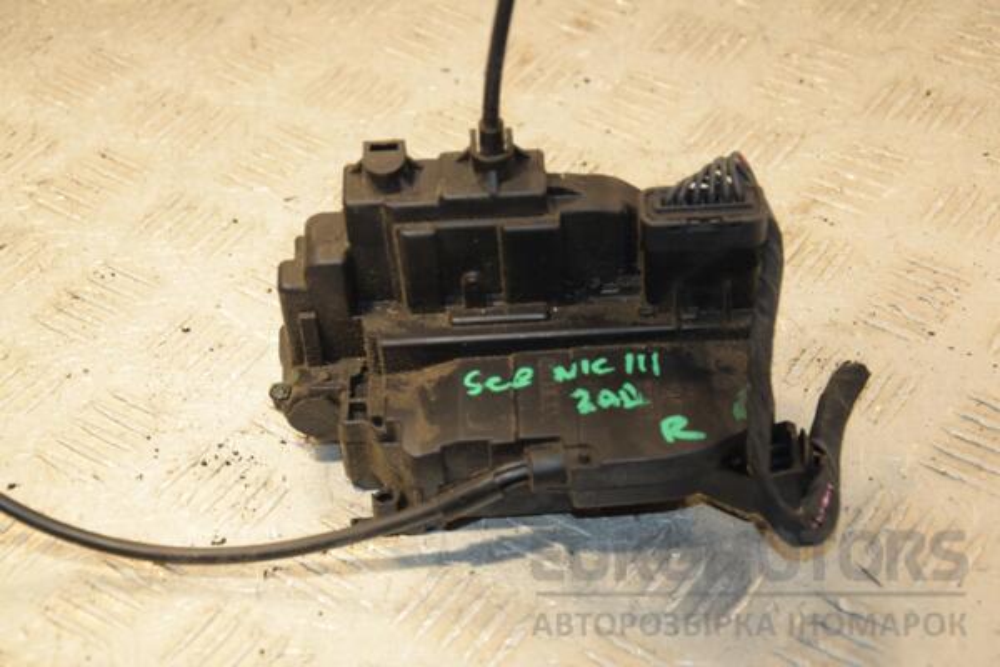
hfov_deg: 26.0
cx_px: 500
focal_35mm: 78
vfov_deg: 17.5
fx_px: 2166
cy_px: 334
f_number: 5
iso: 800
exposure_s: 1/200
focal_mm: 52
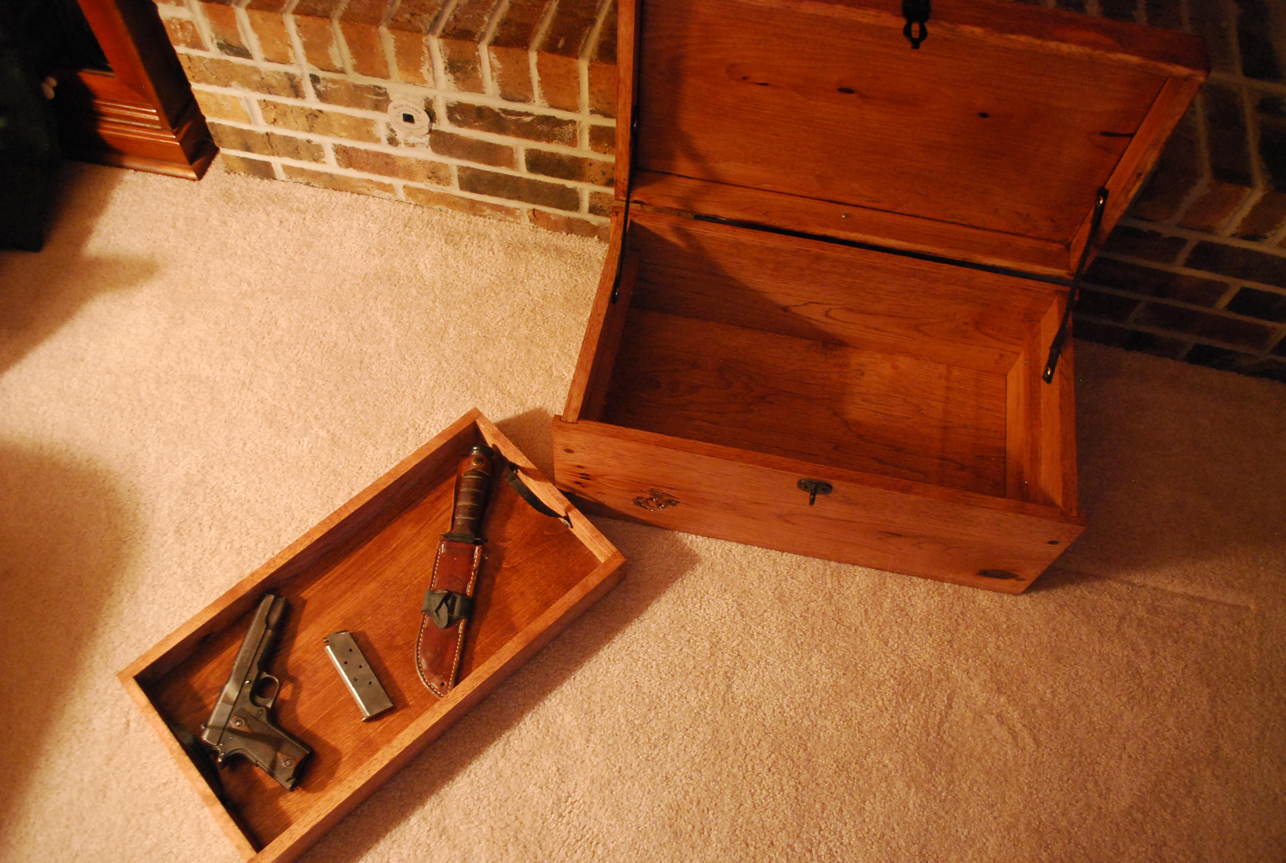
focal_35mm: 27
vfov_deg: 48.1
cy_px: 432
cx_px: 643
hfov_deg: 67.3
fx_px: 966
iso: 1600
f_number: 3.5
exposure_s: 1/10
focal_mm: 18
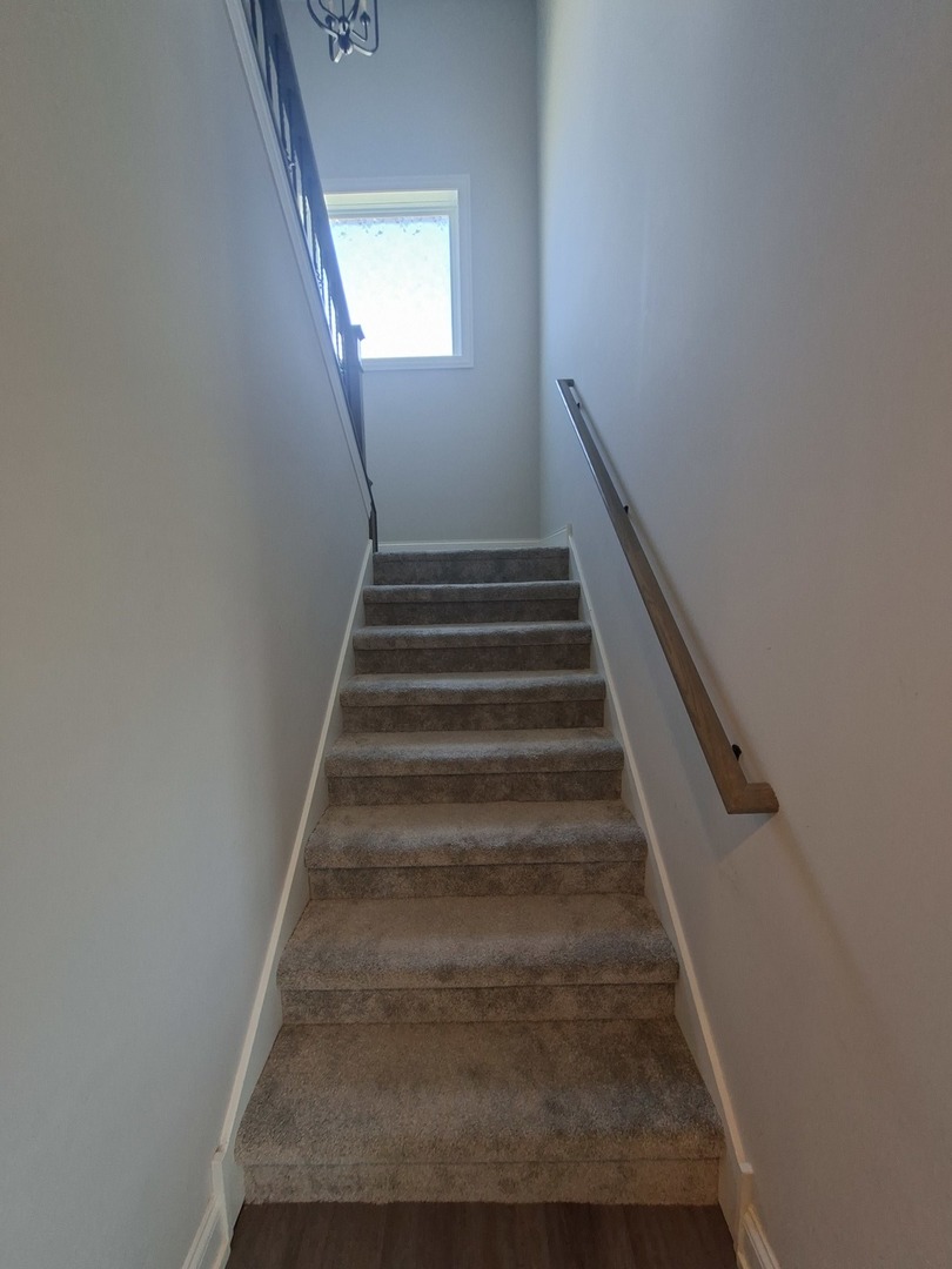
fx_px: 477
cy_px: 634
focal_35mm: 13
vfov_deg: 106.2
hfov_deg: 89.9
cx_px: 476
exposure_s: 1/40
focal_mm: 1.74
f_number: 2.2
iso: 125
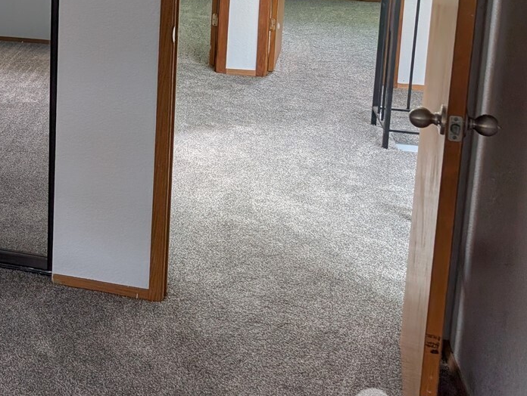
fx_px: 838
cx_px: -56
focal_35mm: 55
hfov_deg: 31.0
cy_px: -15
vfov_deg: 25.1
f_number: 1.68
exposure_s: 1/164
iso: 22
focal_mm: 6.9
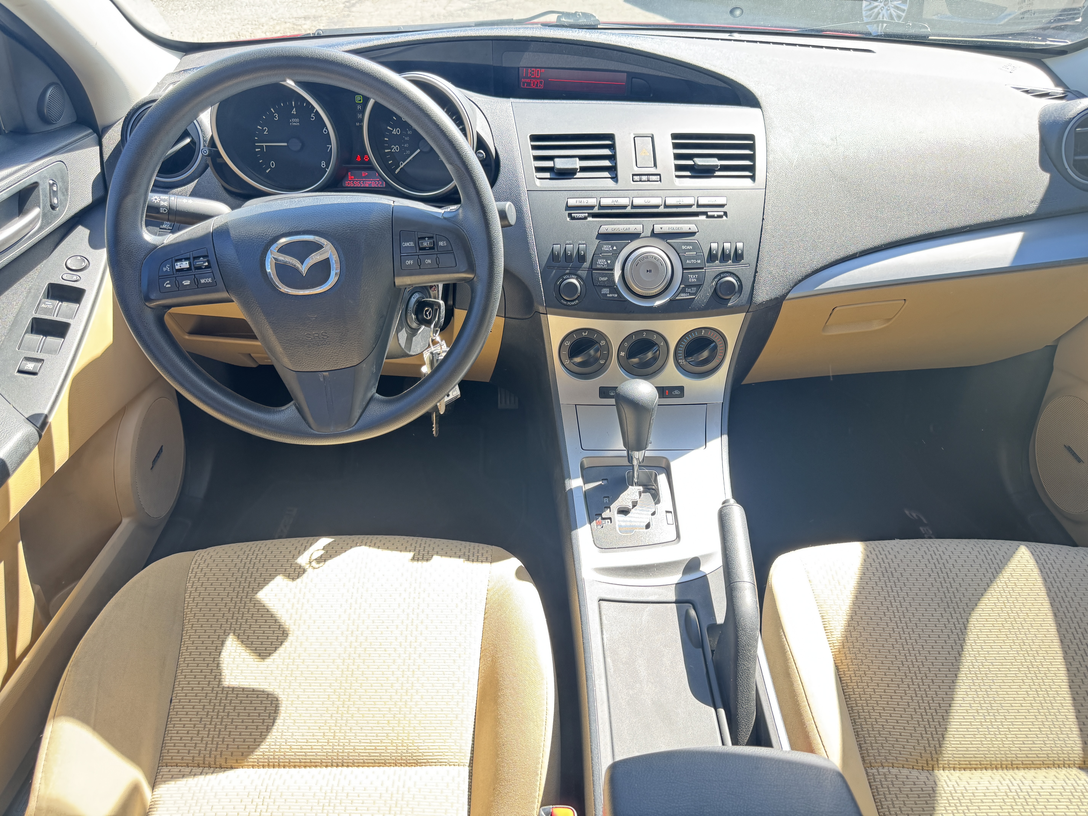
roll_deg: +0.5
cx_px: 544
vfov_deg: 56.8
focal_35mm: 24
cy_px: 408
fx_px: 754
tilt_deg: -34.6
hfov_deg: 71.6
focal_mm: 6.76
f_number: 1.78
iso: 100
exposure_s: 1/121
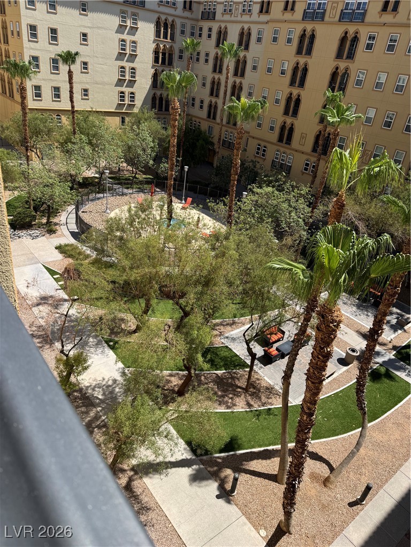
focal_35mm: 24
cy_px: 274
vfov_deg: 71.6
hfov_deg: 56.8
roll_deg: -8.5
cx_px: 206
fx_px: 380
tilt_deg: -28.2
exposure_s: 1/3597
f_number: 1.78
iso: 80
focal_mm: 6.76
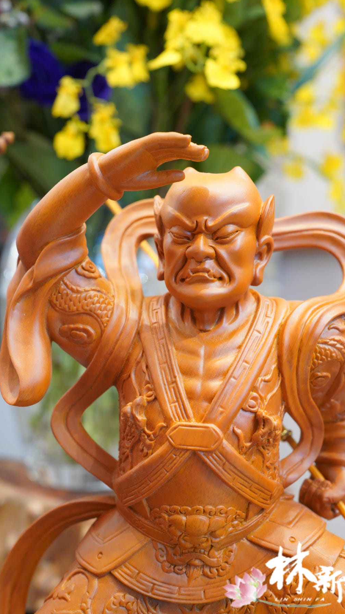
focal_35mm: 37
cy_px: 307
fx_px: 602
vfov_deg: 54.0
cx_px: 194
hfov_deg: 31.9
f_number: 6.3
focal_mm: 35
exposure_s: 1/40
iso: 3200
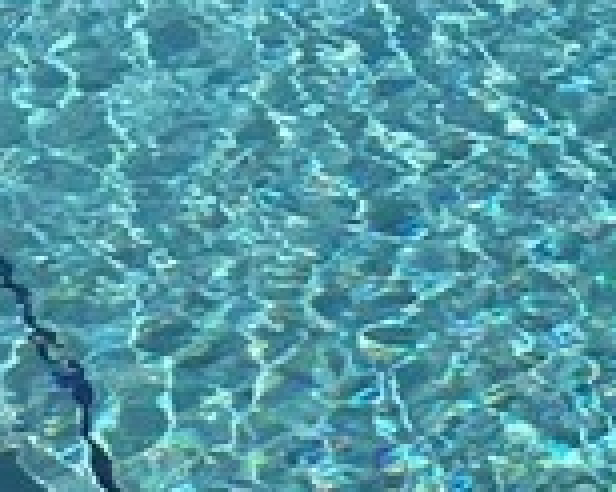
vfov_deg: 8.1
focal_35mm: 162
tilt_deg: -3.7
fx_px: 2952
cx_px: 1392
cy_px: -1004
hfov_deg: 10.5
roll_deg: -1.1
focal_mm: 5.1
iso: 32
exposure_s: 1/5917
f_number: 1.6
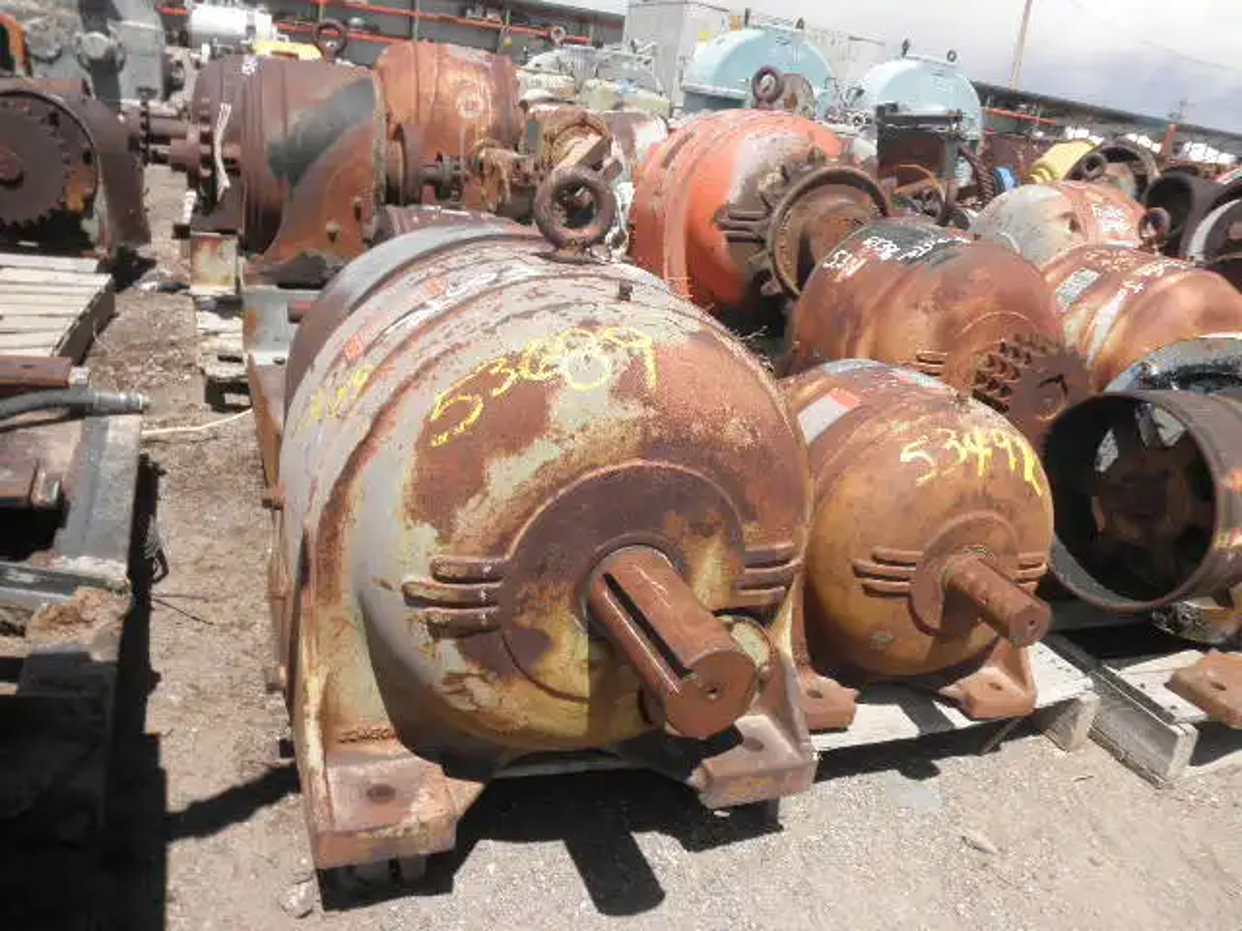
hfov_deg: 63.4
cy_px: 466
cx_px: 621
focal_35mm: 28
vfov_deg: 49.7
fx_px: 1005
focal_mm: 5
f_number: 8.5
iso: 64
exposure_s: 1/100
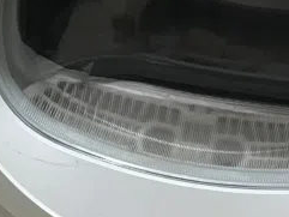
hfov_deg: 27.7
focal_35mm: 69
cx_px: 223
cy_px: 46
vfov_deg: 21.1
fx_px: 576
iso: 200
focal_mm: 5.1
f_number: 1.6
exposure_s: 1/50
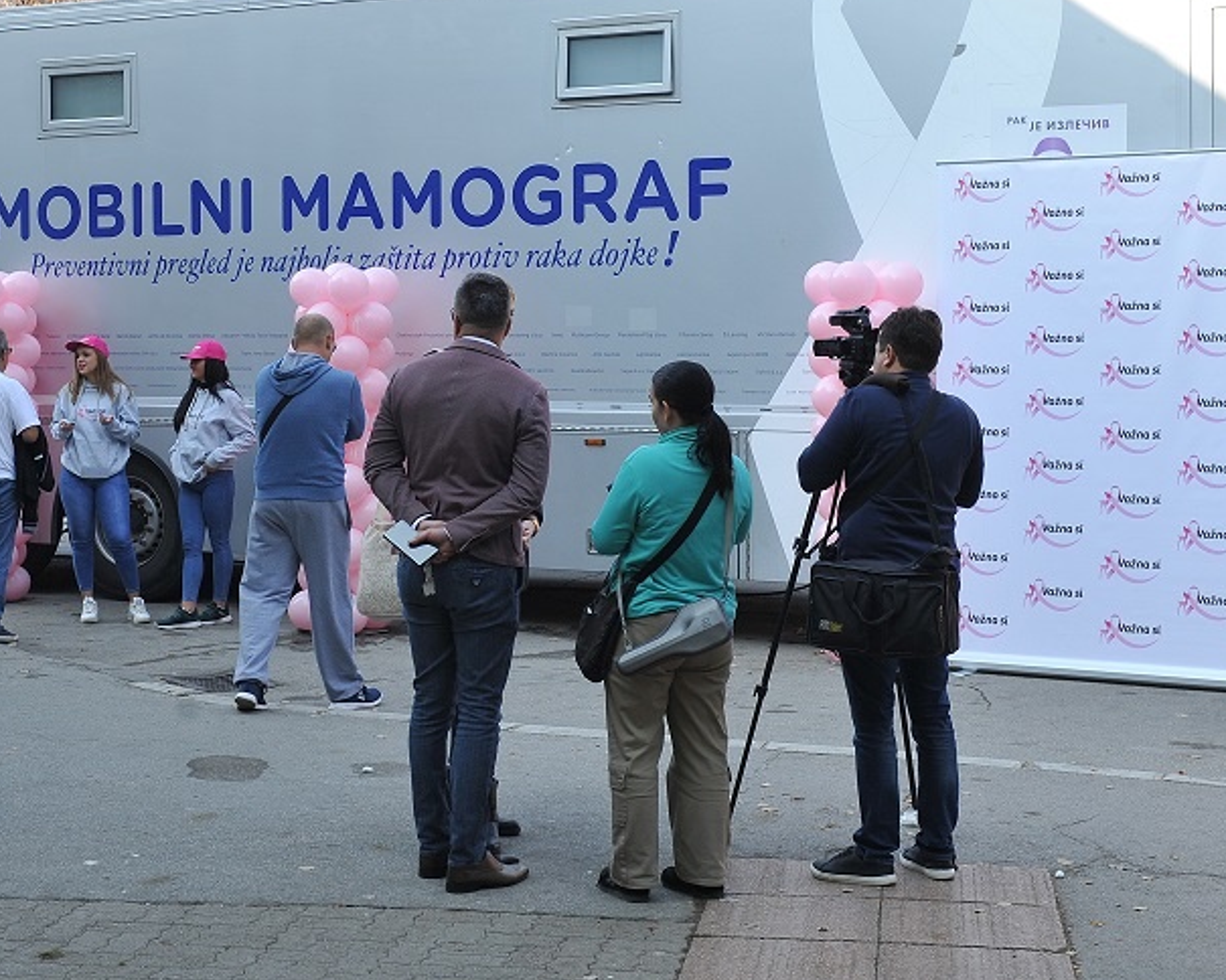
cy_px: 298
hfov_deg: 28.6
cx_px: 482
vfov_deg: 23.0
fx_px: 2395
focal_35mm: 66
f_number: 5
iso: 280
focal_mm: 40
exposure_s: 1/320
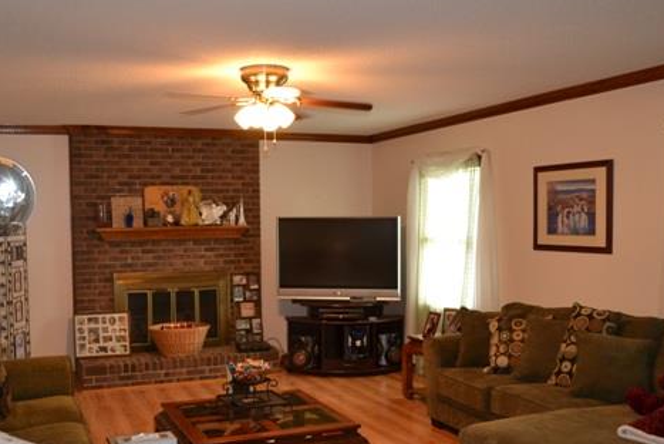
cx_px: 293
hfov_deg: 51.7
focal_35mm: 37
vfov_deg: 35.8
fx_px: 683
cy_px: 270
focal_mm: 18
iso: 1100
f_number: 3.5
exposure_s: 1/60
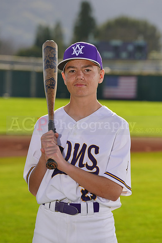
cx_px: 81
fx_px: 1565
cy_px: 122
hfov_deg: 5.9
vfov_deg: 8.9
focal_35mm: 232
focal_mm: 232
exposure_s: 1/250
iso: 100
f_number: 9
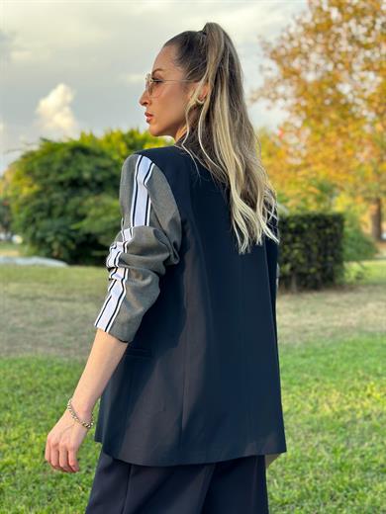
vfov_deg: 39.7
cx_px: 193
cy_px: 257
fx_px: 714
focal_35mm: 48
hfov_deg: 30.3
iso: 80
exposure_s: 1/601
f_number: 1.78
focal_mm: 6.86
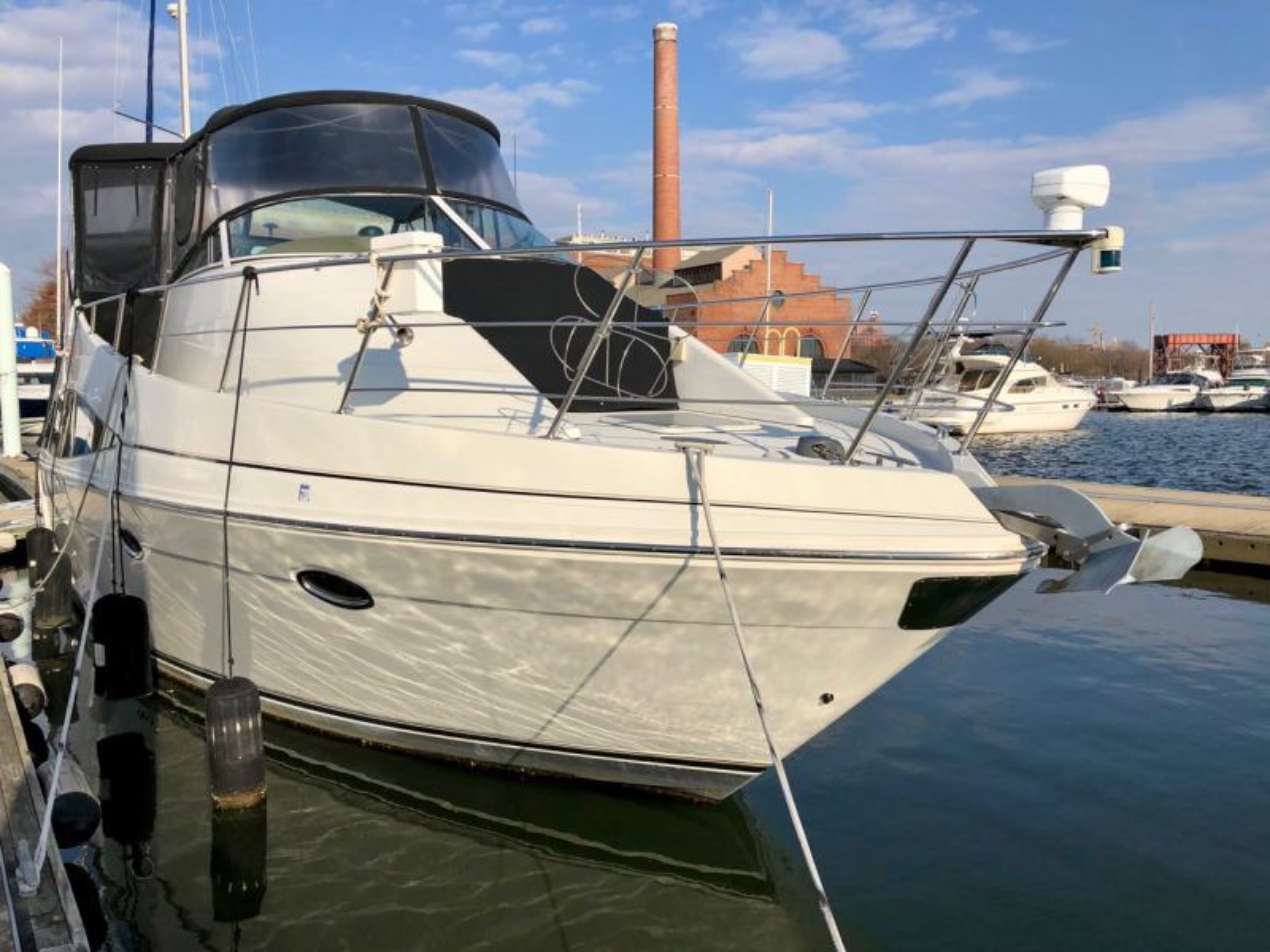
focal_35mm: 28
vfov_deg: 49.7
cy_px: 476
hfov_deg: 63.4
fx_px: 1027
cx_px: 635
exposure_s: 1/3436
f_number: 1.8
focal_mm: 3.99
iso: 25
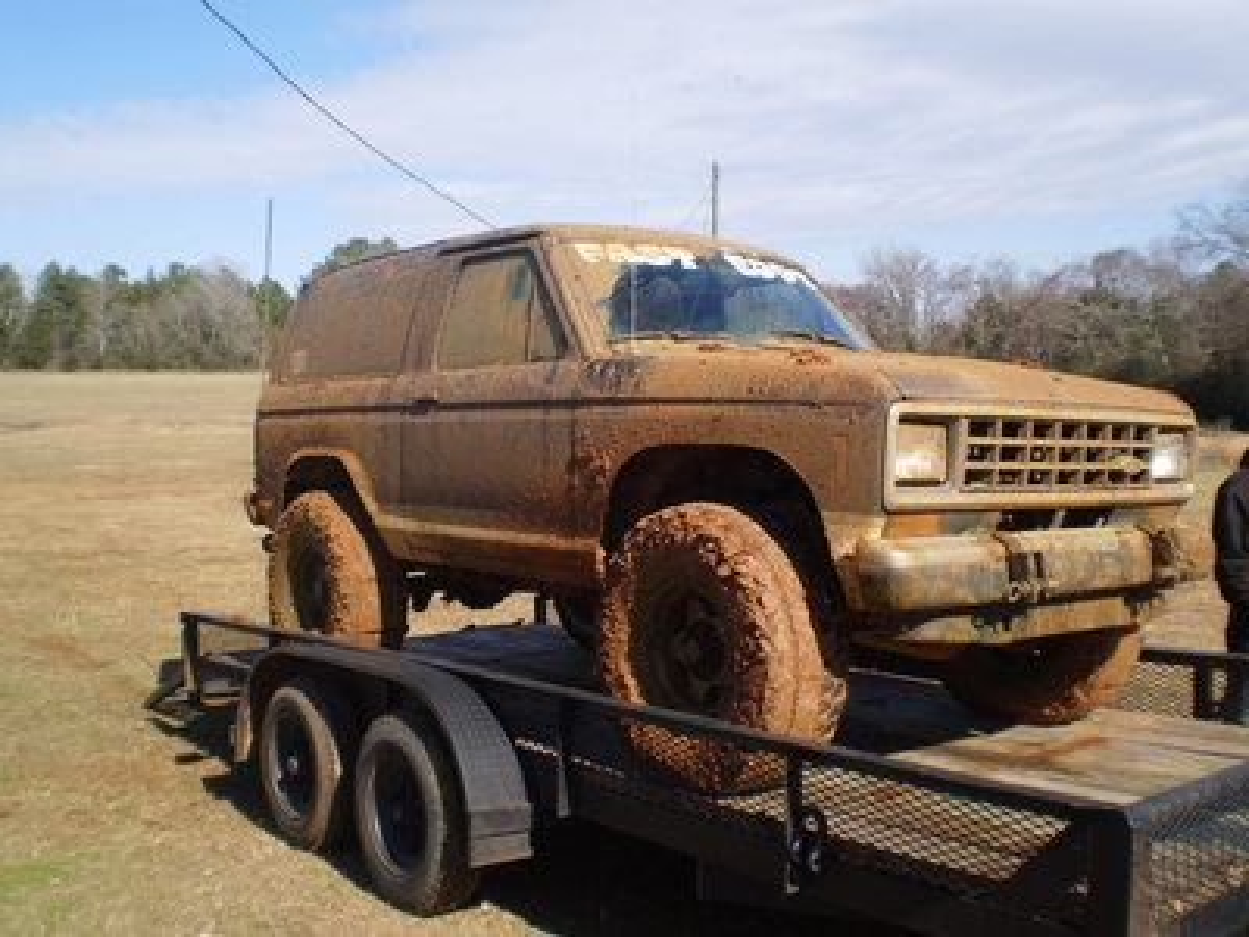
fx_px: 1299
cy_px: 468
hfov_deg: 51.4
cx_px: 624
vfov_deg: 39.7
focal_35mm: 36
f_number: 4.6
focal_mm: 6.3
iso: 64
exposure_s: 1/500
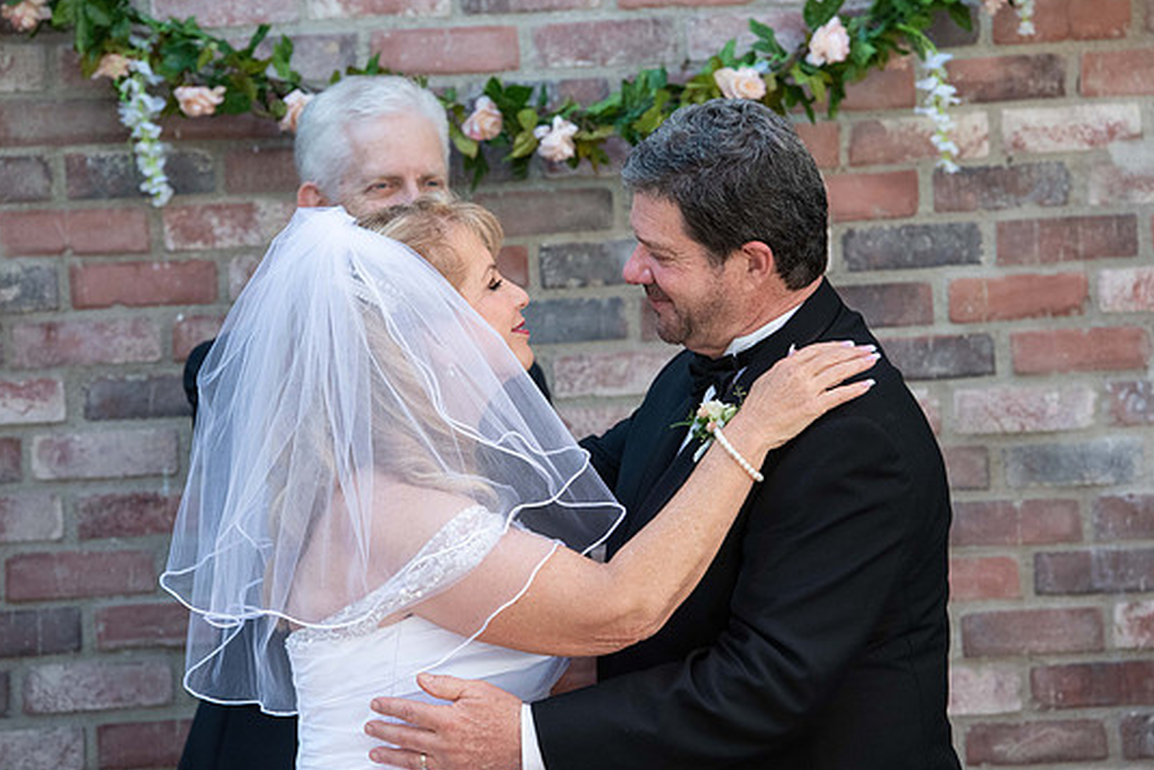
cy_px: 385
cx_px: 613
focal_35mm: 168
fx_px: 5386
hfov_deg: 12.2
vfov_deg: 8.2
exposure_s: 1/1000
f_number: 5
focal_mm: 155
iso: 1250
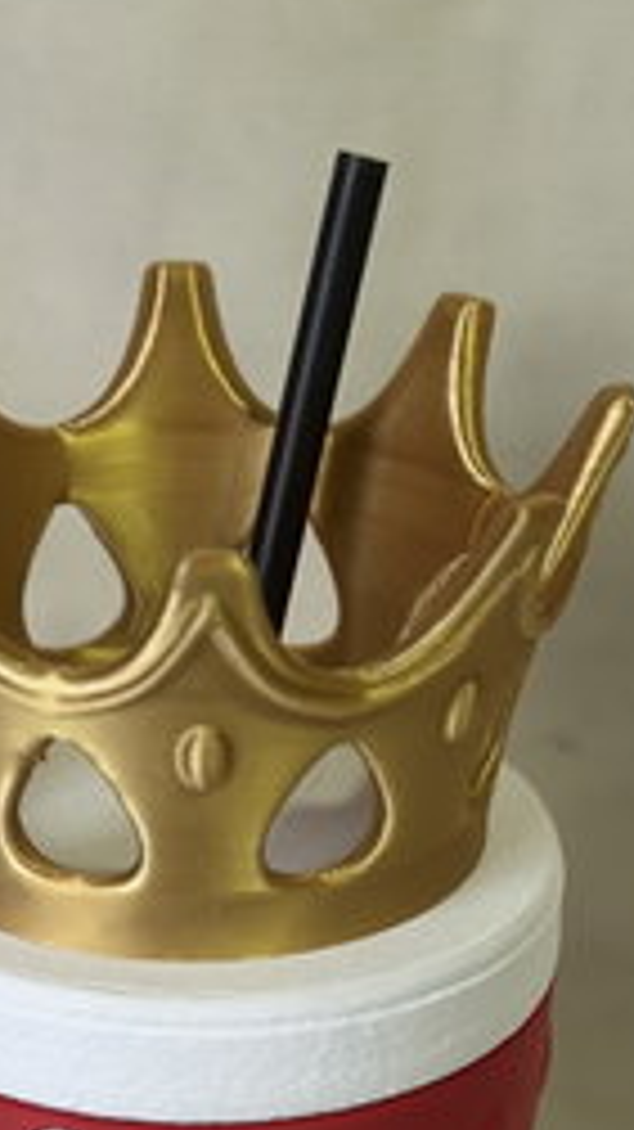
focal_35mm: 111
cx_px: 162
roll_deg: -1.7
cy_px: 1096
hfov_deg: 10.9
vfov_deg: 18.8
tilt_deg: -31.0
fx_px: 3321
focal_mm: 6.86
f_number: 1.78
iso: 250
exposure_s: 1/60
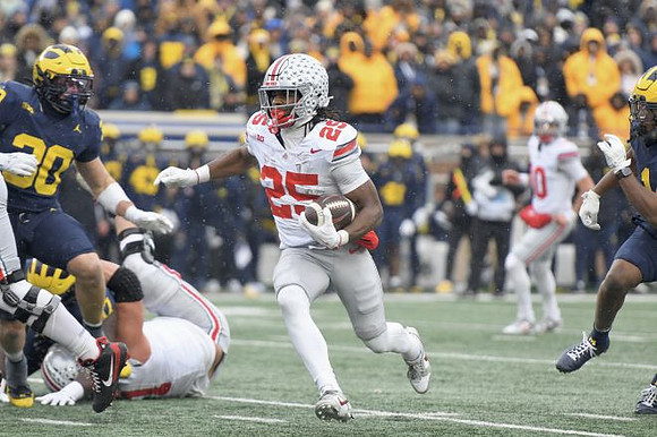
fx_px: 5472
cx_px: 328
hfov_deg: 6.9
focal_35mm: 300
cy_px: 218
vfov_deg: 4.6
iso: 800
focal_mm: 200
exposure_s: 1/1000
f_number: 2.8
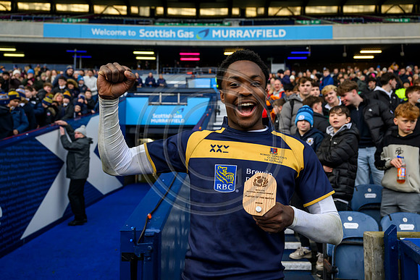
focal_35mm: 28
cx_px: 210
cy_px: 140
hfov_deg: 65.5
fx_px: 327
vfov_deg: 46.4
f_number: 4
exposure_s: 1/1600
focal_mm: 28
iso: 1250
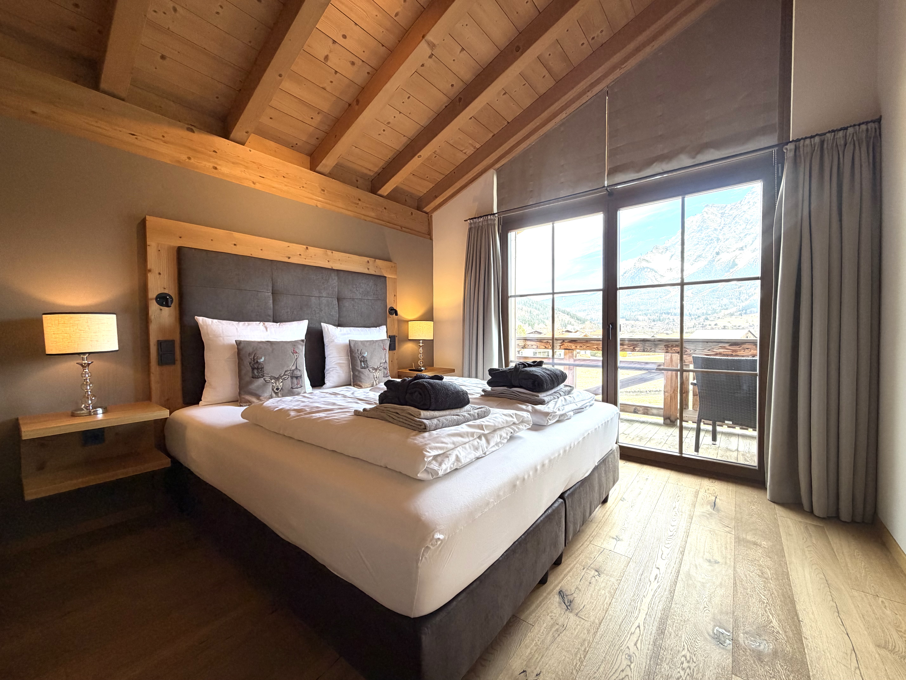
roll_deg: -0.2
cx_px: 453
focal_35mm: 14
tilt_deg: -1.9
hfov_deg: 102.1
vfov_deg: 85.7
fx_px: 366
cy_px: 340
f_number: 2.2
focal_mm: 2.22
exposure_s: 1/121
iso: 125
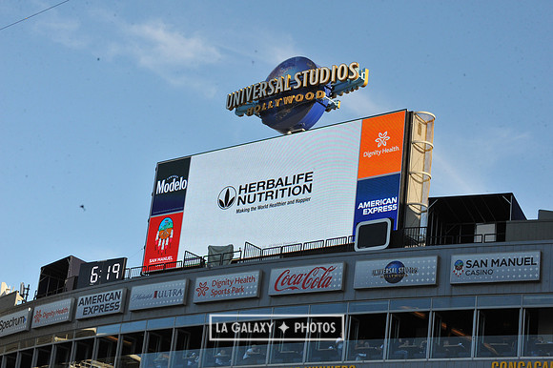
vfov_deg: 16.6
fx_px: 1259
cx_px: 276
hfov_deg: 24.8
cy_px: 184
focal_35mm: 82
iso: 1600
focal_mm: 82
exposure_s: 1/1000
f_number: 16
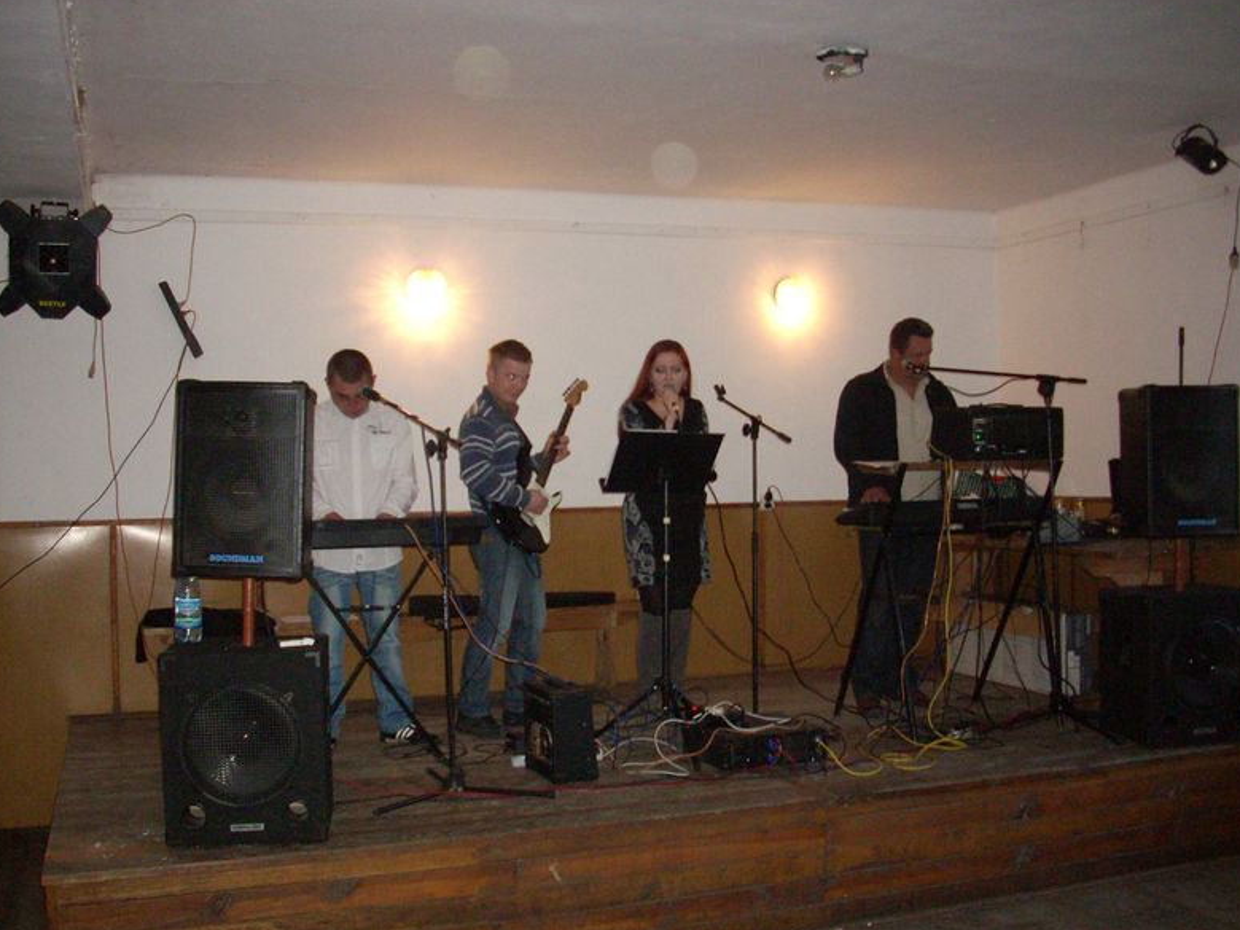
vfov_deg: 37.7
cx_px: 626
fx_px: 1361
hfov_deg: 49.0
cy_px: 470
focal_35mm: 38
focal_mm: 6.2
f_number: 2.8
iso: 400
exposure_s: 1/60
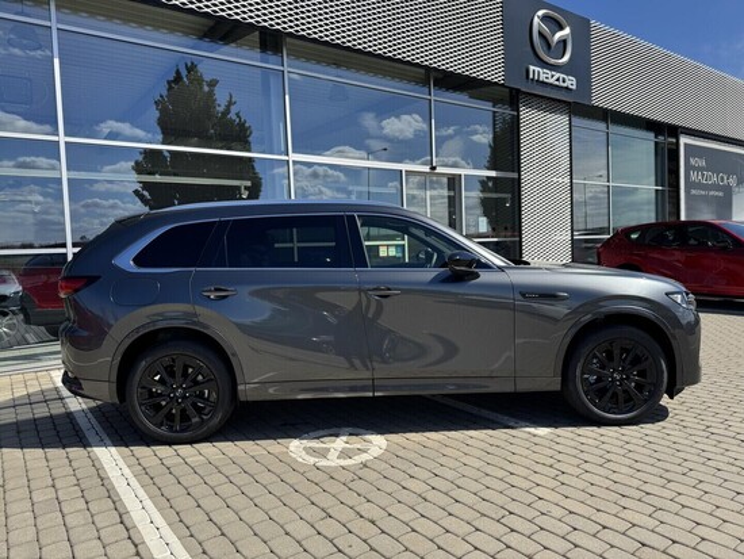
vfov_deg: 56.9
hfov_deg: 71.6
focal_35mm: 24
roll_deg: +3.0
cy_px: 280
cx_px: 372
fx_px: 516
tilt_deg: -2.5
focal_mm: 6.76
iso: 80
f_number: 1.78
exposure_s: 1/3802
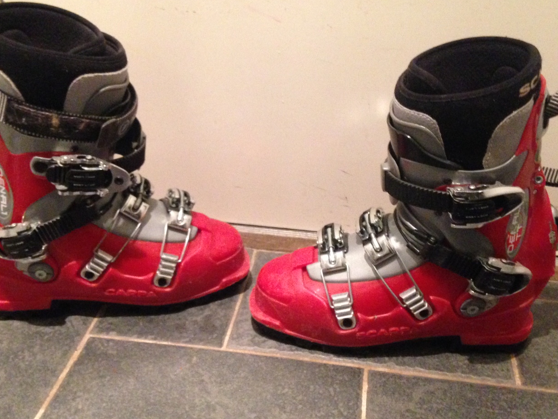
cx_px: 279
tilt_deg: -28.2
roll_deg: -1.7
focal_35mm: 44
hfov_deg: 42.9
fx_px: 709
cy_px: 193
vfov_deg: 32.9
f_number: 2.4
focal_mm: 4.12
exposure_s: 1/15
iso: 500
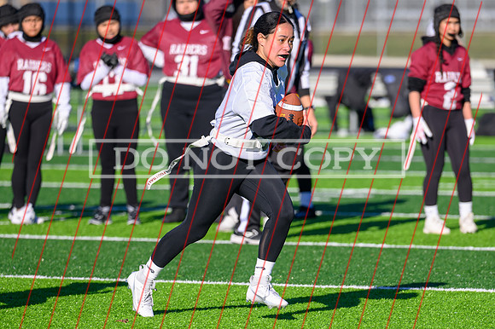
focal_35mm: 356
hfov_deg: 5.8
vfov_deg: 3.9
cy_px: 241
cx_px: 253
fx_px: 4895
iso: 110
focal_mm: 200
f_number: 3.2
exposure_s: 1/1600
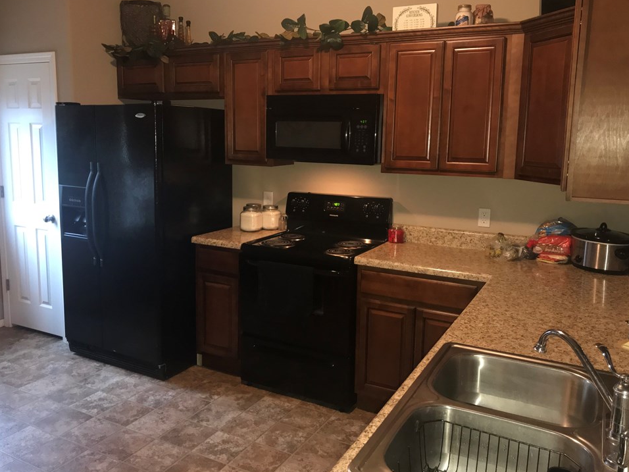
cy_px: 222
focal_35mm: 30
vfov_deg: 46.8
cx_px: 312
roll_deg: -0.9
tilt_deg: -9.2
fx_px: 545
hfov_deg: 60.0
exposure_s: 1/16
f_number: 1.8
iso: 100
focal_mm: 3.99
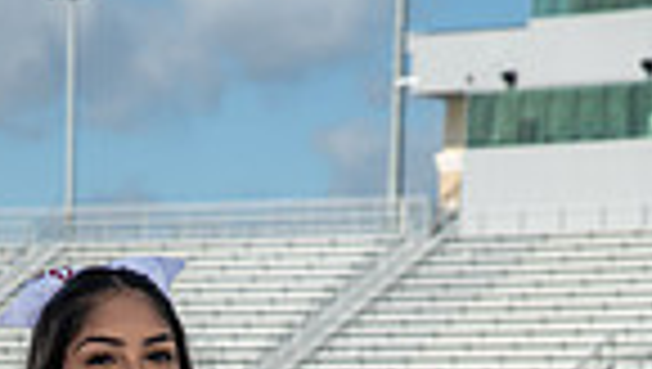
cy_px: 878
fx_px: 3653
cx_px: 175
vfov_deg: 5.6
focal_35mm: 211
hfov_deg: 10.2
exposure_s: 1/320
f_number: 7.1
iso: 100
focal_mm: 65
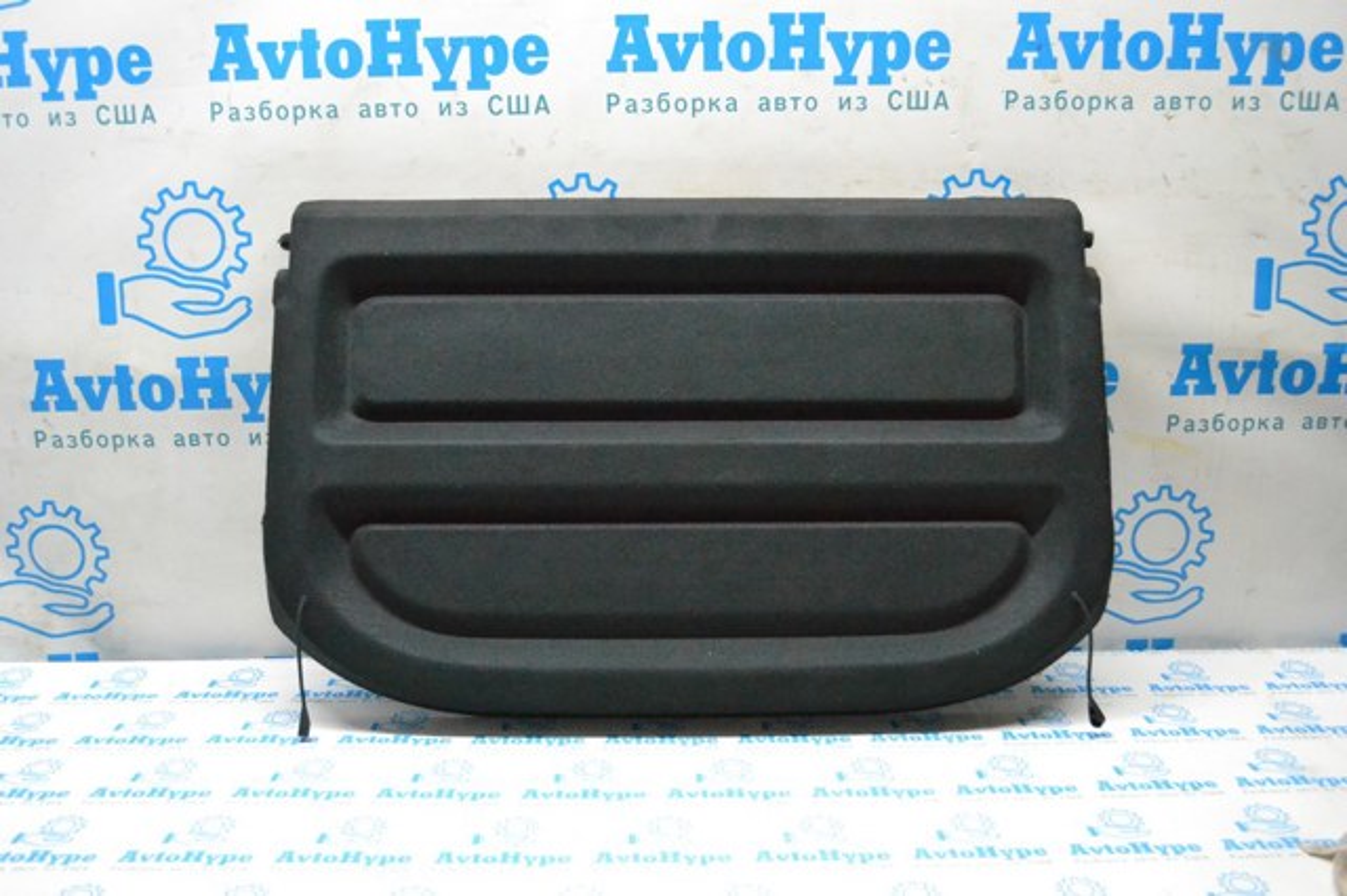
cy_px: 448
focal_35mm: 33
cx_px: 674
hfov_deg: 57.2
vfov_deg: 39.9
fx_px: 1234
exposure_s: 1/800
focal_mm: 22
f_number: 4
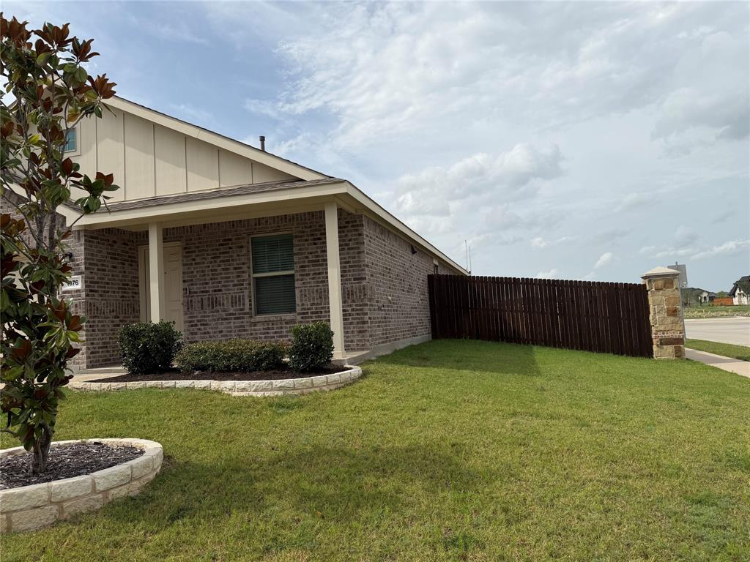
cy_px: 281
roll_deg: +3.9
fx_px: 520
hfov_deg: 71.6
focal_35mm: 24
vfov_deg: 56.8
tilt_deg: +4.7
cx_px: 375
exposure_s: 1/7353
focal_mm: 6.76
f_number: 1.78
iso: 80
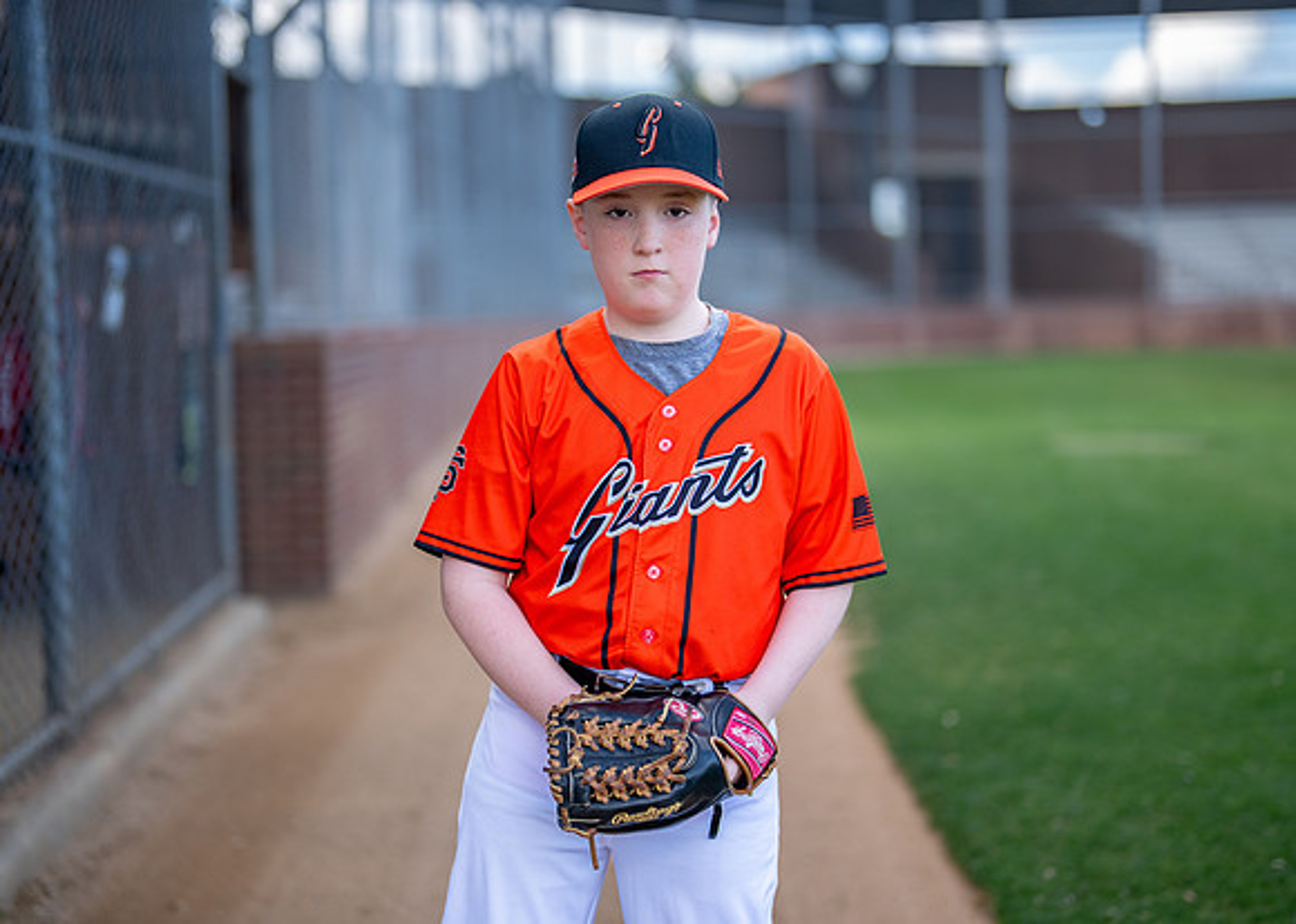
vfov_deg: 25.3
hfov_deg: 34.9
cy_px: 451
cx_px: 650
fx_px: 2064
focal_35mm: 56
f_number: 1.2
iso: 125
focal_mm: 50
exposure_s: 1/2000
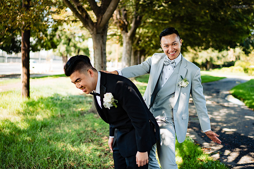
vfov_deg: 31.9
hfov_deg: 46.4
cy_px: 90
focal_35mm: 42
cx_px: 136
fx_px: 296
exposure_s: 1/500
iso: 100
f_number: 1.6
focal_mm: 35
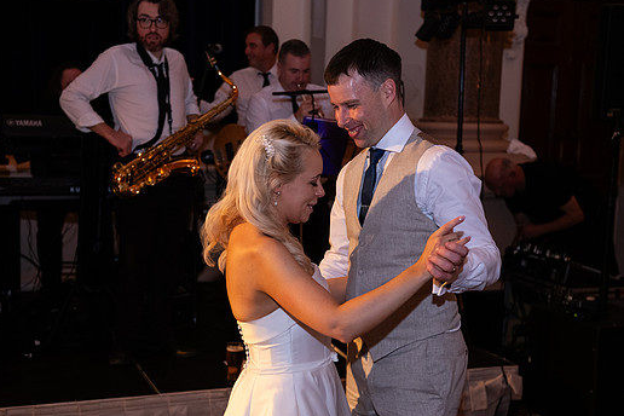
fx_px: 936
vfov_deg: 25.1
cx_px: 276
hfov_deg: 36.8
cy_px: 227
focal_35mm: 54
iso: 1250
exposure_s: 1/160
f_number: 3.5
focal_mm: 48
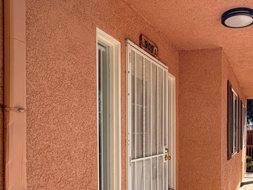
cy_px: 137
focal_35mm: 35
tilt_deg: -1.5
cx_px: 173
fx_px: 256
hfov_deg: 51.4
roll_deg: +0.5
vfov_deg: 39.8
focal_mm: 2.22
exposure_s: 1/694
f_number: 2.2
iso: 40
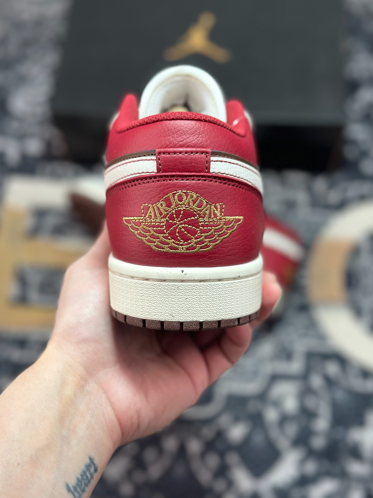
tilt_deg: -61.7
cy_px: 235
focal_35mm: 51
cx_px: 187
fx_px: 733
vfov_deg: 37.5
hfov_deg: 28.6
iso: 80
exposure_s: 1/574
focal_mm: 6.86
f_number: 1.78
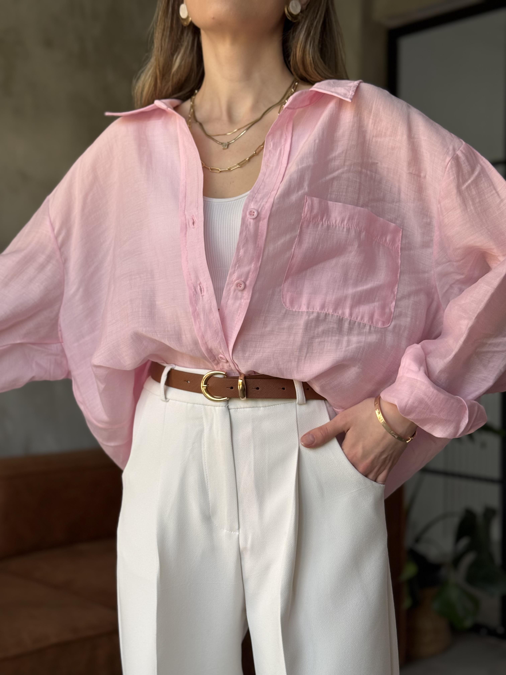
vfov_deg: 39.7
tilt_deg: -0.2
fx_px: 936
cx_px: 253
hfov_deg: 30.3
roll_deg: -0.6
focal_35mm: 48
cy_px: 338
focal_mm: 6.76
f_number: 1.78
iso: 100
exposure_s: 1/121
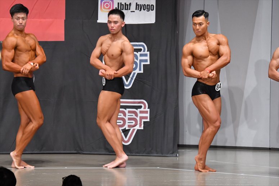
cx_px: 140
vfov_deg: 6.3
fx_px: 1681
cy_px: 93
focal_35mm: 217
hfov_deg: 9.5
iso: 6400
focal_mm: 145
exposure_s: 1/400
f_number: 5.6
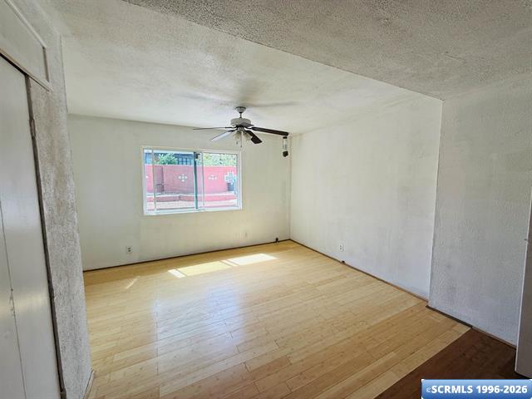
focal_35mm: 14
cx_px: 266
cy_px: 200
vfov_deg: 85.7
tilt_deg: -4.0
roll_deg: +0.9
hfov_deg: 102.1
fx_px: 215
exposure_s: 1/228
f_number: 2.2
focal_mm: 2.22
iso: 64
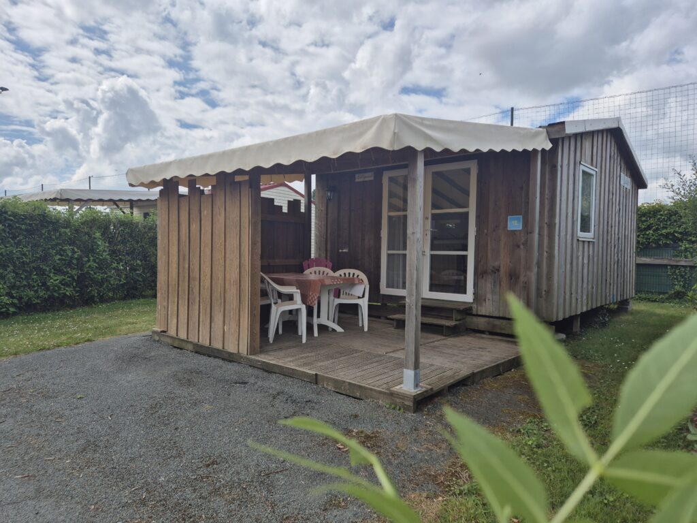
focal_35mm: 23
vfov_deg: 58.9
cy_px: 262
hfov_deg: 73.9
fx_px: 463
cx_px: 348
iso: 25
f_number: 1.8
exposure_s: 1/2720
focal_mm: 5.4
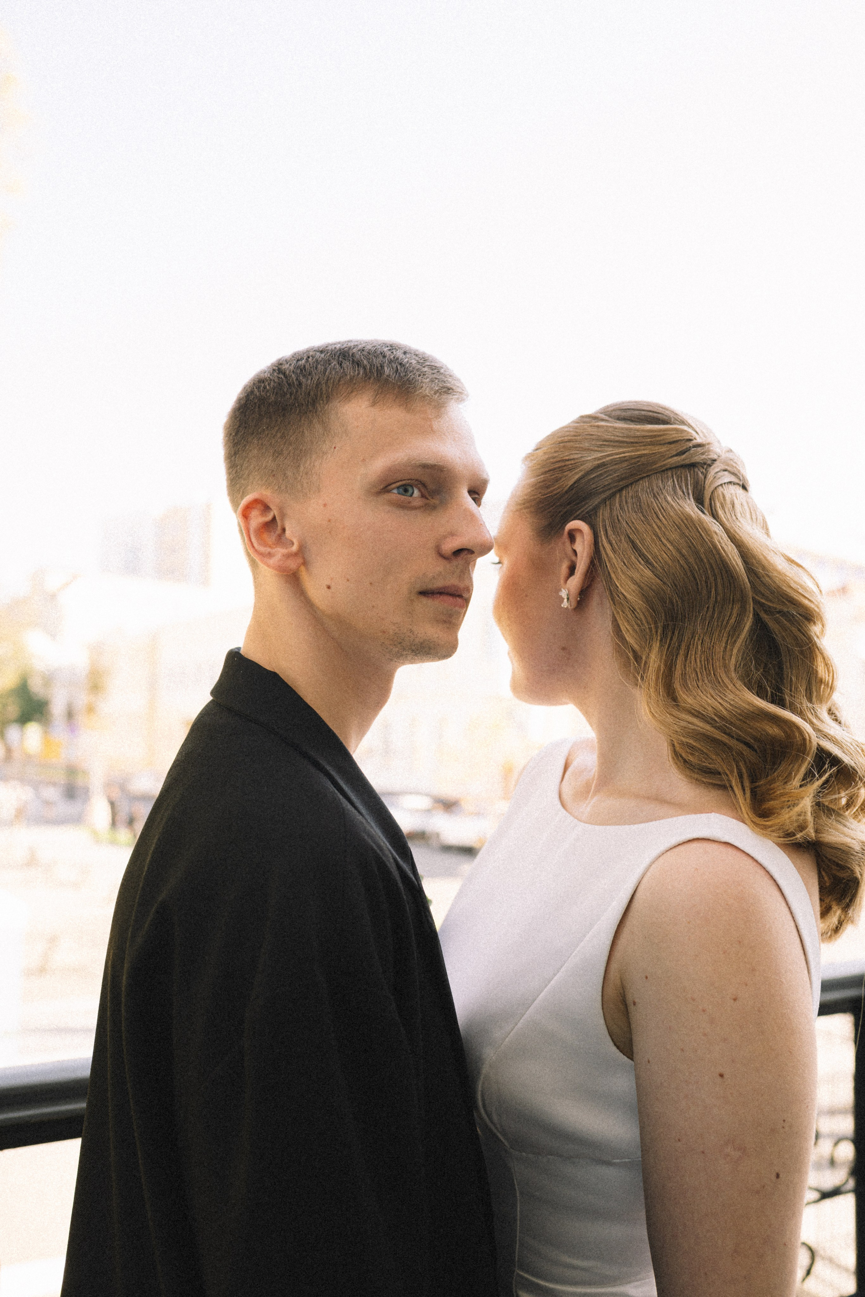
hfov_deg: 37.9
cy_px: 648
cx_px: 432
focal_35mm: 35
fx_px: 1261
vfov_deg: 54.4
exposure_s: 1/320
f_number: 3.2
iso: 250
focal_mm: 35
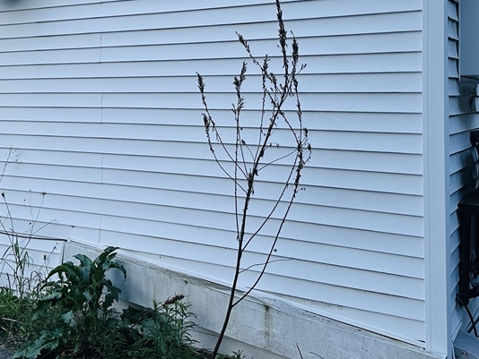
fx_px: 637
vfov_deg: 30.9
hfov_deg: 41.0
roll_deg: +0.2
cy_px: 81
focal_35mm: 46
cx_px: 183
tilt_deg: +1.1
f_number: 1.78
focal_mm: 6.86
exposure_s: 1/121
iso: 160
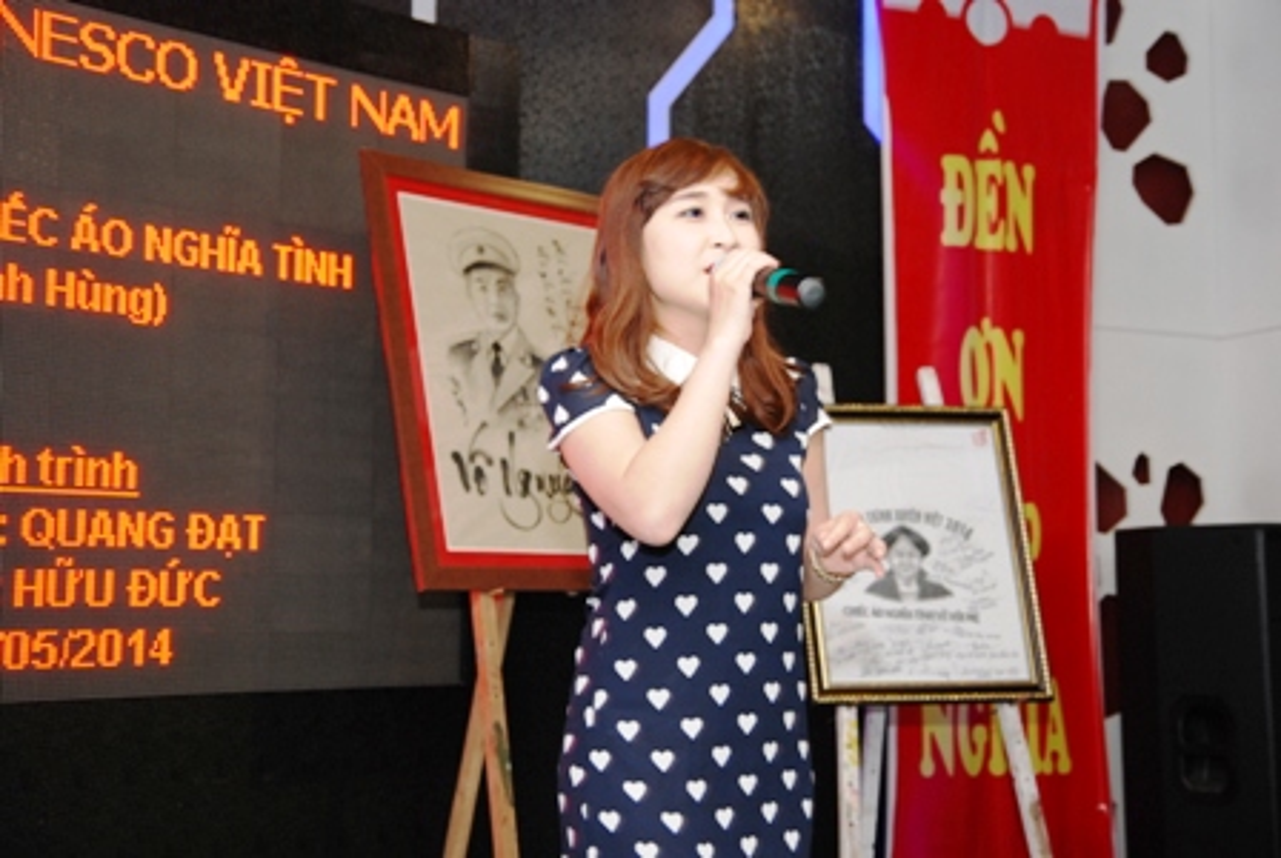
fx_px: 1871
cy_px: 429
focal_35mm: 52
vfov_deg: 25.8
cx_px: 640
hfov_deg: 37.8
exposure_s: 1/30
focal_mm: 35
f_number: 3.5
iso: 500
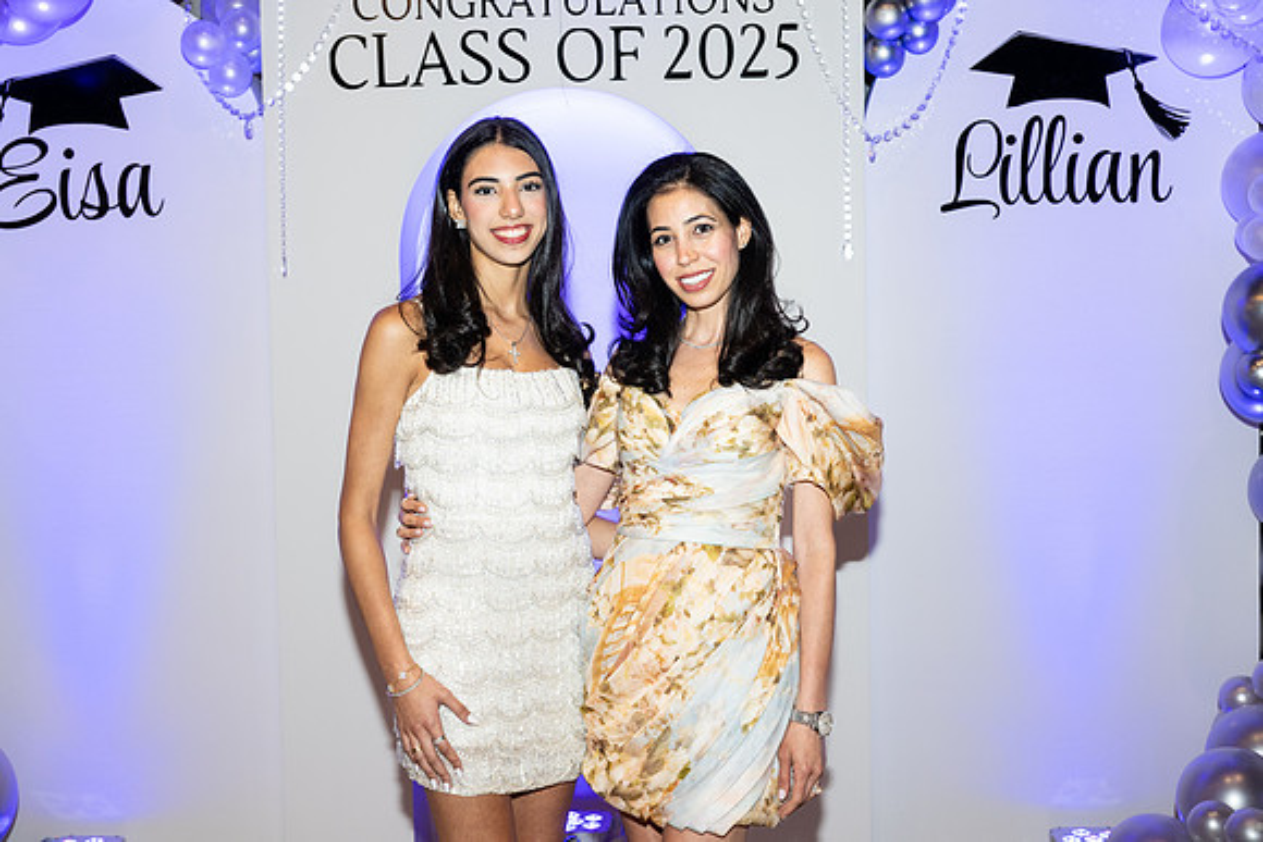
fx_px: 1509
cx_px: 632
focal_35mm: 43
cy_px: 421
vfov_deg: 31.2
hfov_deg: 45.4
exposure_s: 1/80
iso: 1000
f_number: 5.6
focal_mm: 43
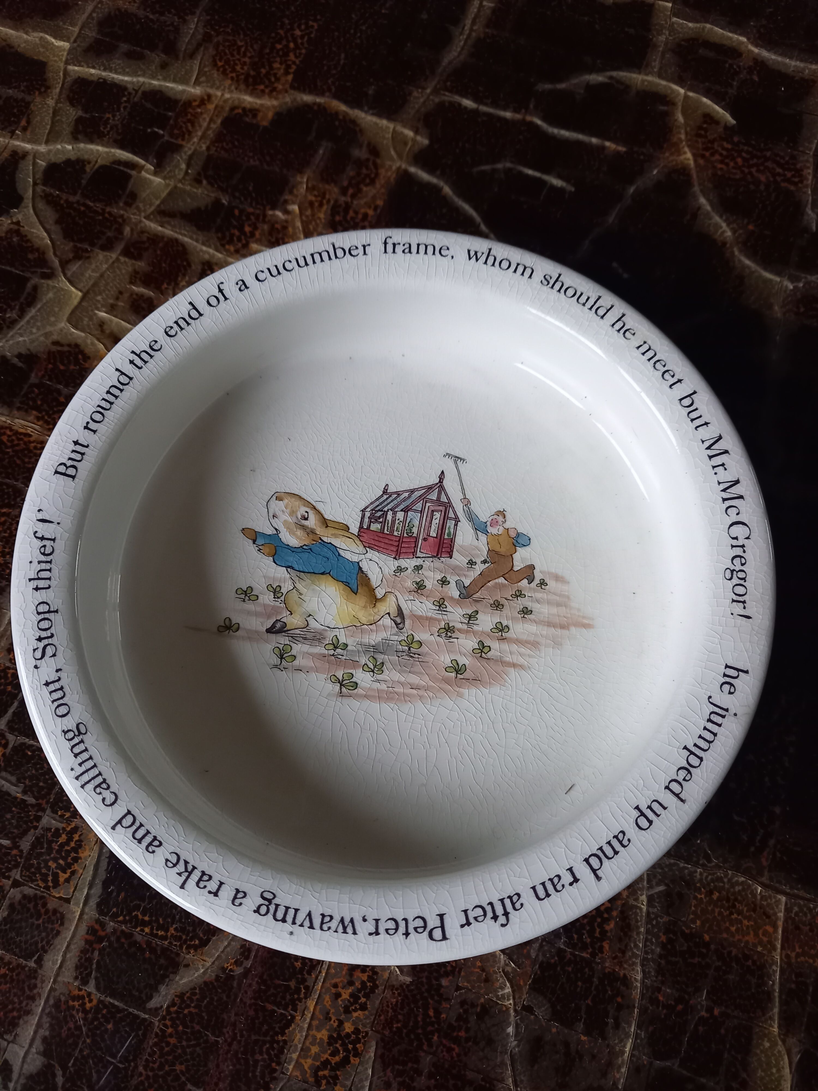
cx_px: 409
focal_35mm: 25
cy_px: 546
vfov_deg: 69.4
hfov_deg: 54.9
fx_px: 788
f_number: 1.8
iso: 500
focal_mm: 4.65
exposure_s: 1/33.3
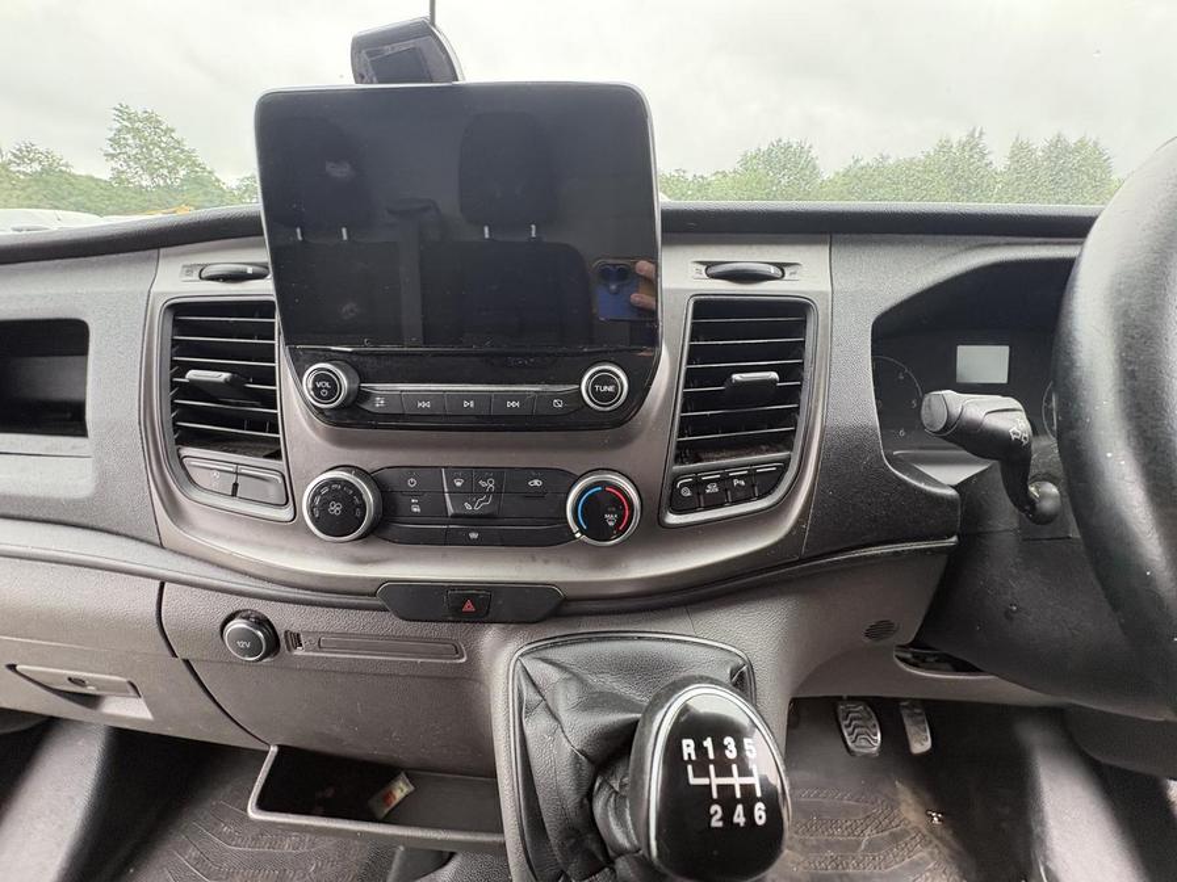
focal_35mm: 14
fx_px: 476
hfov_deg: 102.1
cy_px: 441
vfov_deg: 85.7
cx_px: 588
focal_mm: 2.22
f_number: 2.2
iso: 200
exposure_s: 1/61
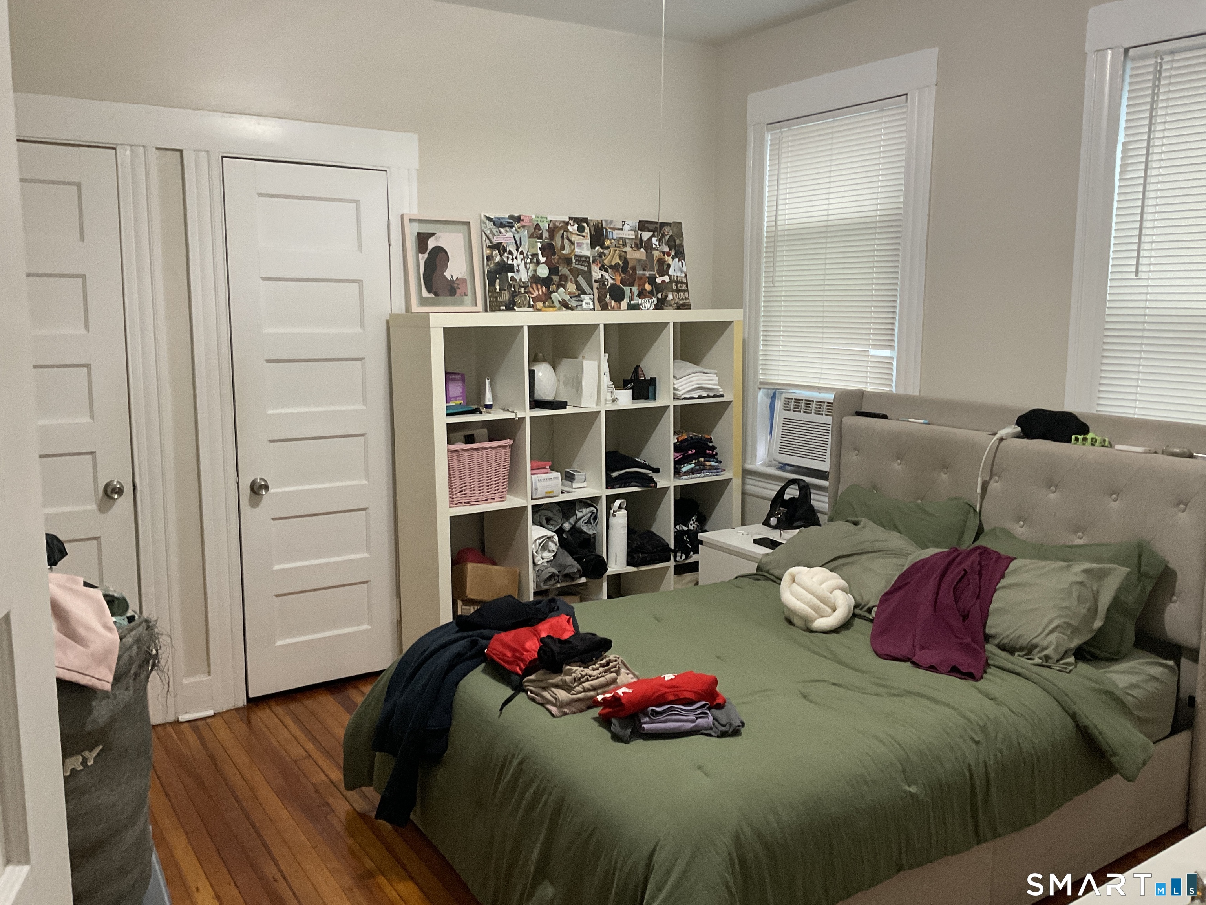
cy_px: 452
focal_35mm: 29
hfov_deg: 61.7
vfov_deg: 48.2
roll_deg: -1.5
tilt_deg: -8.9
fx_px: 1010
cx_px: 603
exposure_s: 1/60
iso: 200
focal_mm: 3
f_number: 1.8
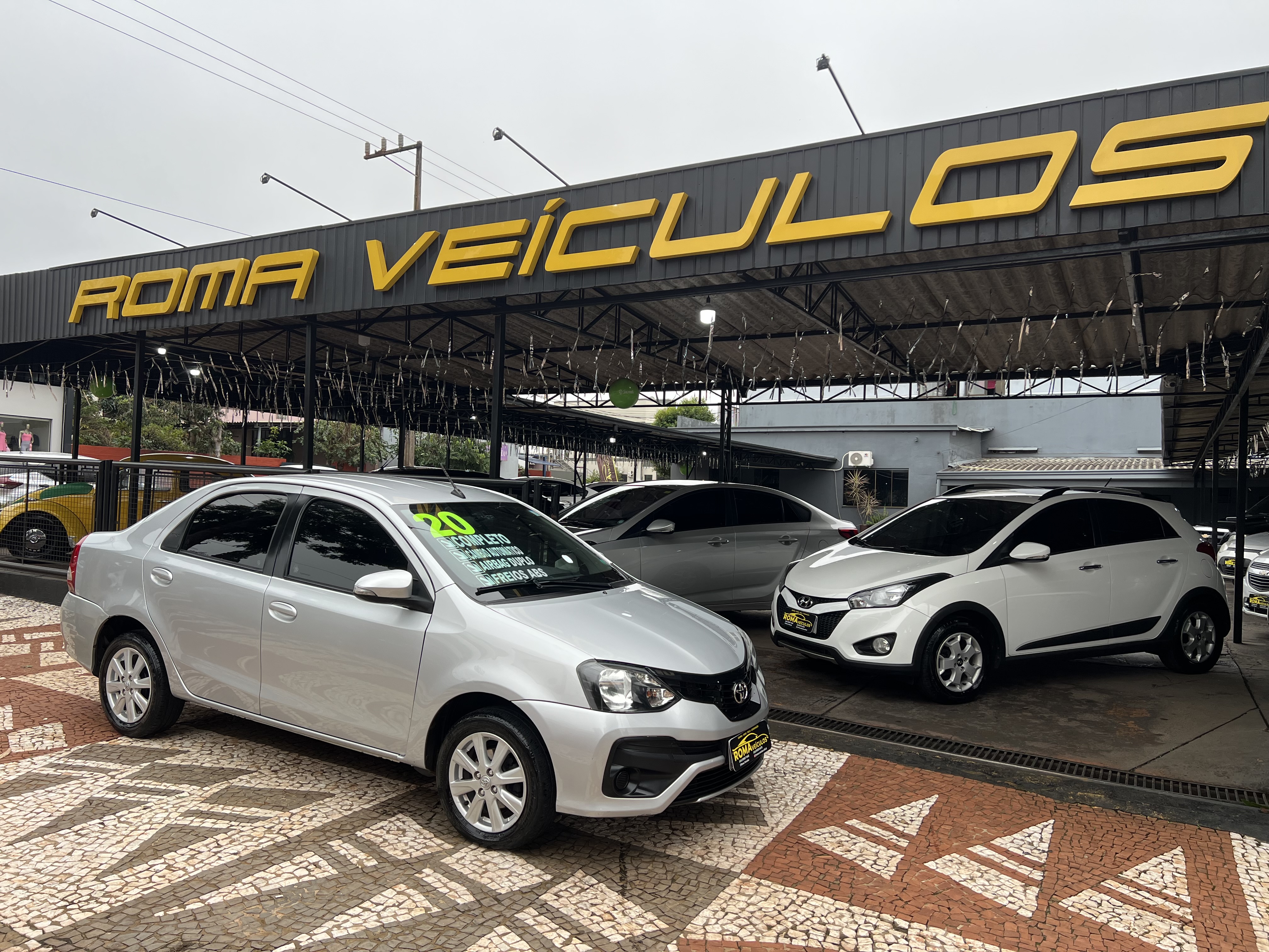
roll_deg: -2.1
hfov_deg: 67.3
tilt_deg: +1.7
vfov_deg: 53.1
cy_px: 476
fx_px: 953
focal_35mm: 26
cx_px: 634
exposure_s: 1/549
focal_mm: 5.7
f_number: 1.5
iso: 50
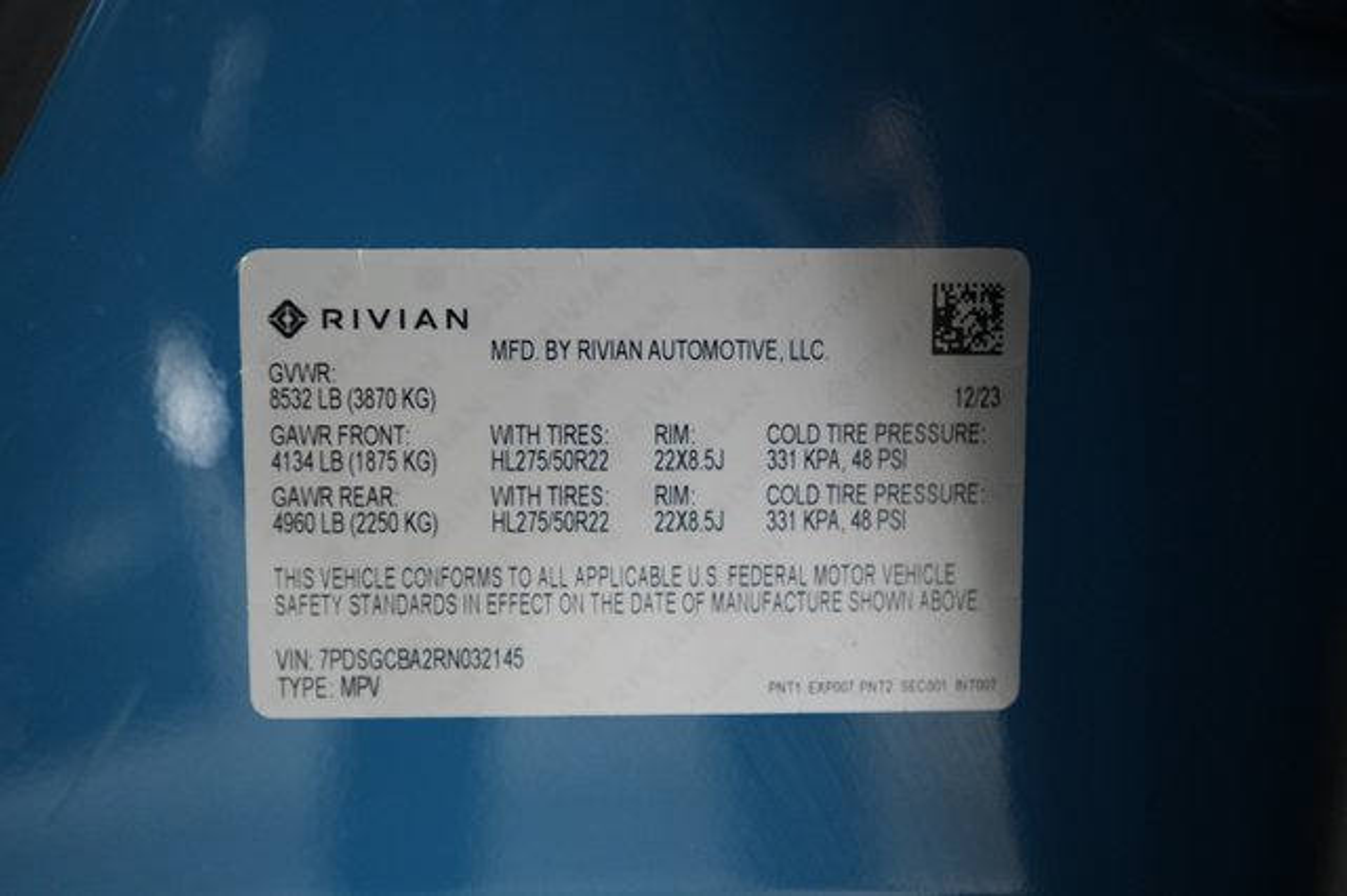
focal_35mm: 27
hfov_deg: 67.4
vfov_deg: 47.9
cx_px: 674
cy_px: 448
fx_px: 1010
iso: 4000
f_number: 2.8
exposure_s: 1/60
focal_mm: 27
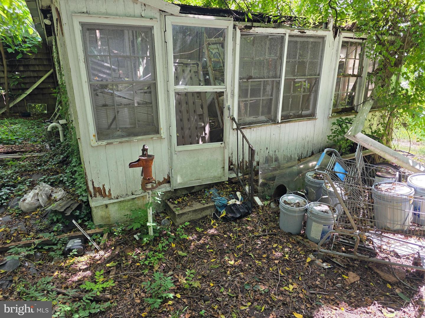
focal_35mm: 23
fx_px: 282
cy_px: 159
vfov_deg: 58.9
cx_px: 212
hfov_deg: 73.9
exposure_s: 1/180
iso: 50
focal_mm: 6.3
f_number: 1.7
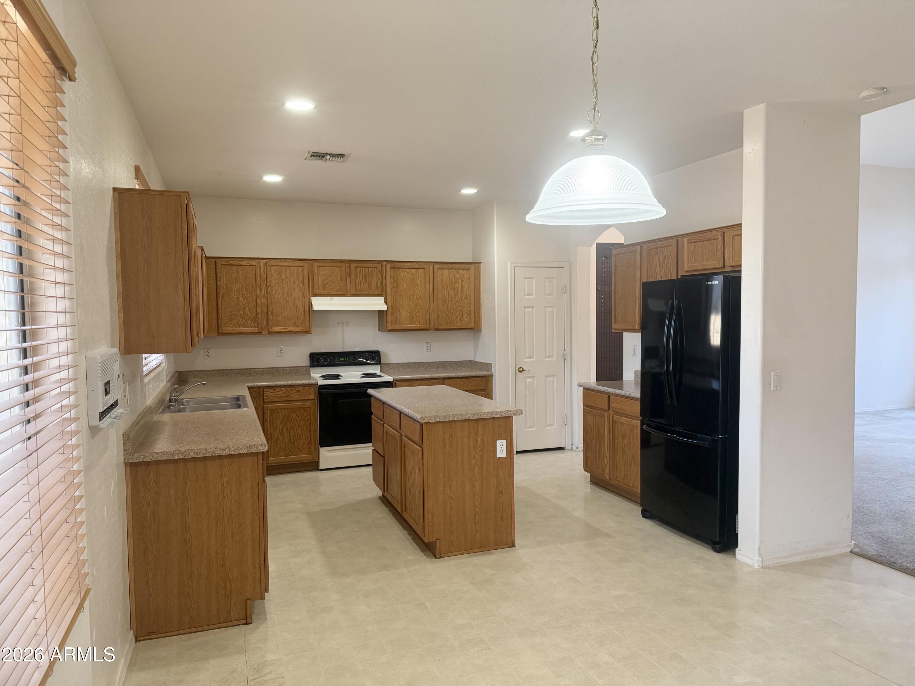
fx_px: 634
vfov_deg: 56.8
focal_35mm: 24
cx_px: 458
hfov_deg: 71.6
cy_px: 343
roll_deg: +0.8
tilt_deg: -2.5
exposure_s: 1/120
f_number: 1.78
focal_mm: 6.76
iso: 400
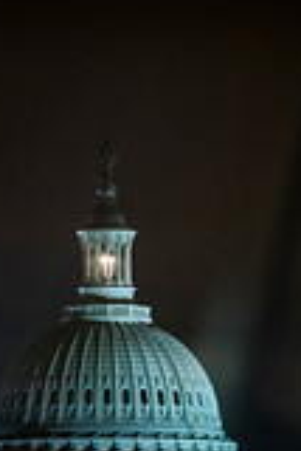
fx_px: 7045
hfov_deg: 2.4
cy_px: 482
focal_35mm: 563
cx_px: 110
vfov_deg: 3.7
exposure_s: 1/125
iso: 6400
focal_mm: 200
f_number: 2.8
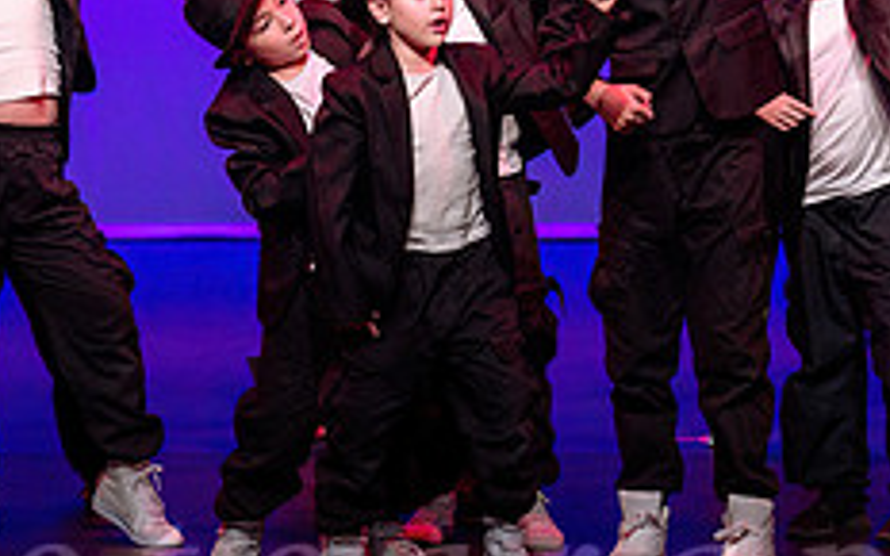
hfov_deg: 6.3
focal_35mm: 335
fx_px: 8126
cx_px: 475
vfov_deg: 3.9
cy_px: 11
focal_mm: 120
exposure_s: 1/320
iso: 1250
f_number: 2.8
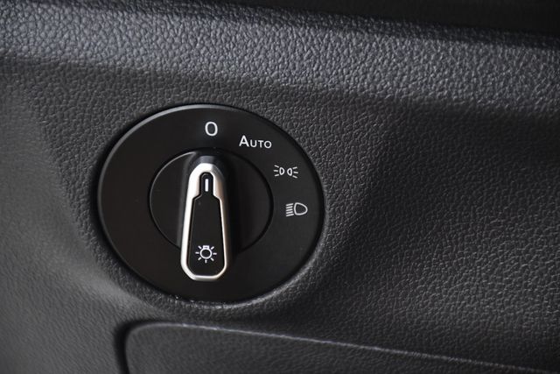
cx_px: 280
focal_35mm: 210
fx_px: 3267
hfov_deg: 9.8
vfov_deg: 6.5
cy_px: 187
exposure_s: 1/80
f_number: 5.6
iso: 2000
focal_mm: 140
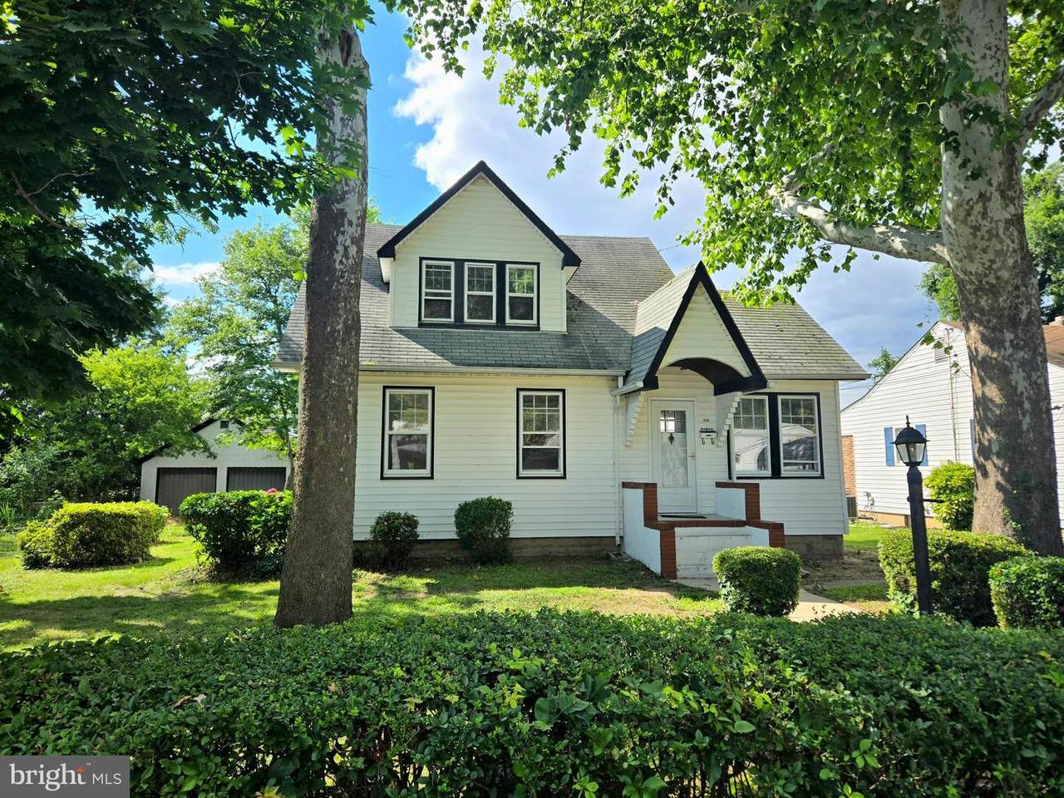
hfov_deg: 73.9
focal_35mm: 23
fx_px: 707
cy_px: 399
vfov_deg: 58.9
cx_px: 532
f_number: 1.8
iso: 25
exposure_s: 1/1667
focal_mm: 5.4
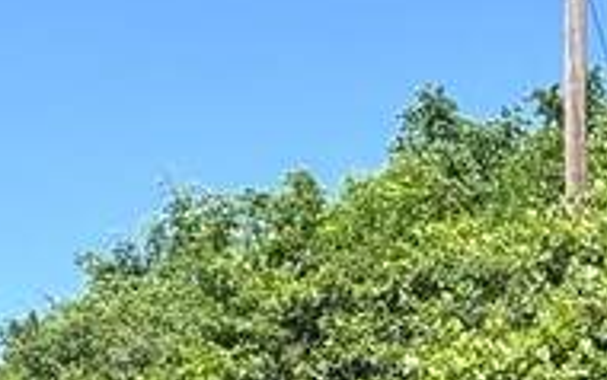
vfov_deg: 14.3
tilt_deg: -2.2
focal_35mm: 80
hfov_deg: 21.5
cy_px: 693
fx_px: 1324
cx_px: 917
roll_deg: +0.1
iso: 50
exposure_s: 1/1236
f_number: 2.2
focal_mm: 2.22
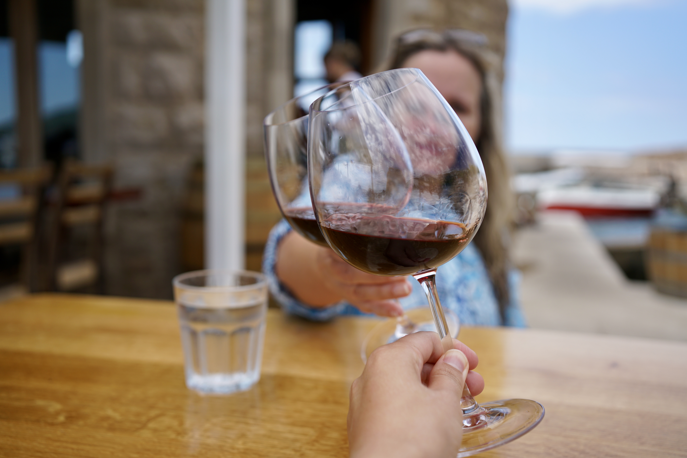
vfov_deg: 37.9
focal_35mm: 35
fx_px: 668
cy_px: 229
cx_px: 344
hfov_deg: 54.4
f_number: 3.5
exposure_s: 1/1600
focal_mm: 35
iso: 200
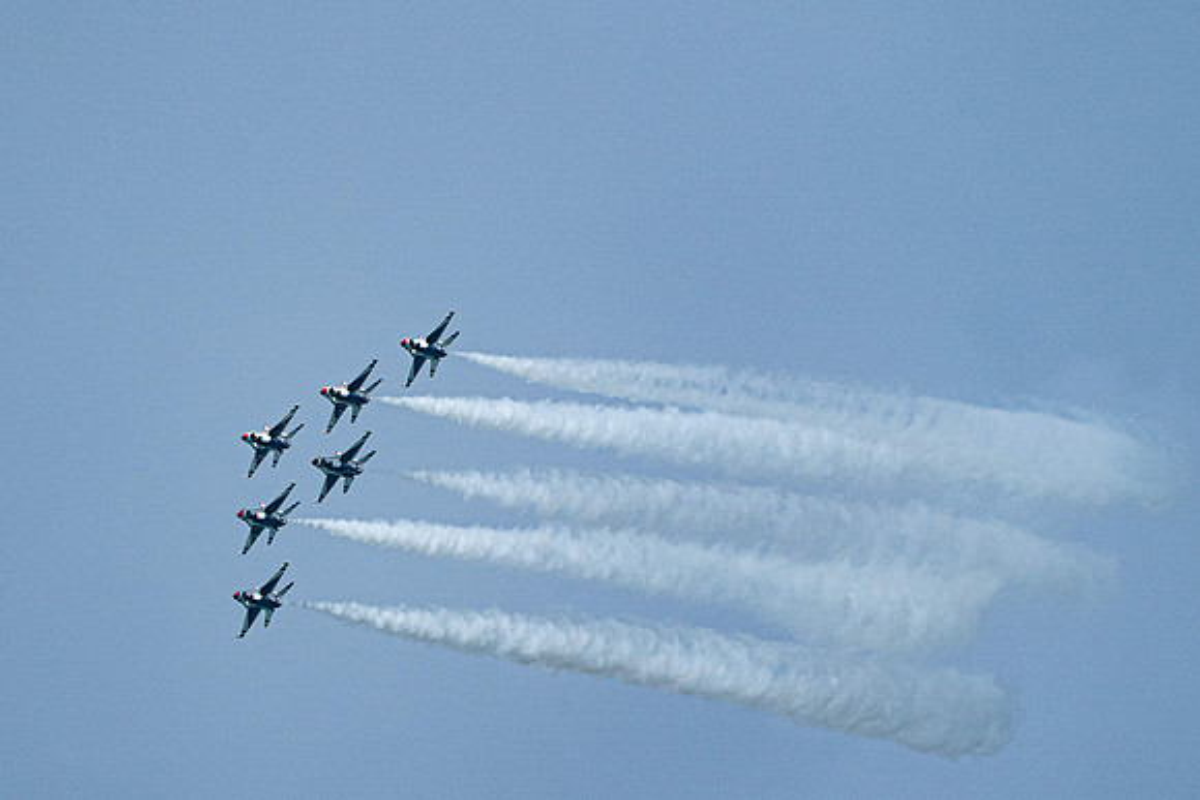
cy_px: 526
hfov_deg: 3.1
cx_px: 567
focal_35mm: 669
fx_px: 22292
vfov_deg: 2.1
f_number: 10
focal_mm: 400
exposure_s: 1/2000
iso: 640
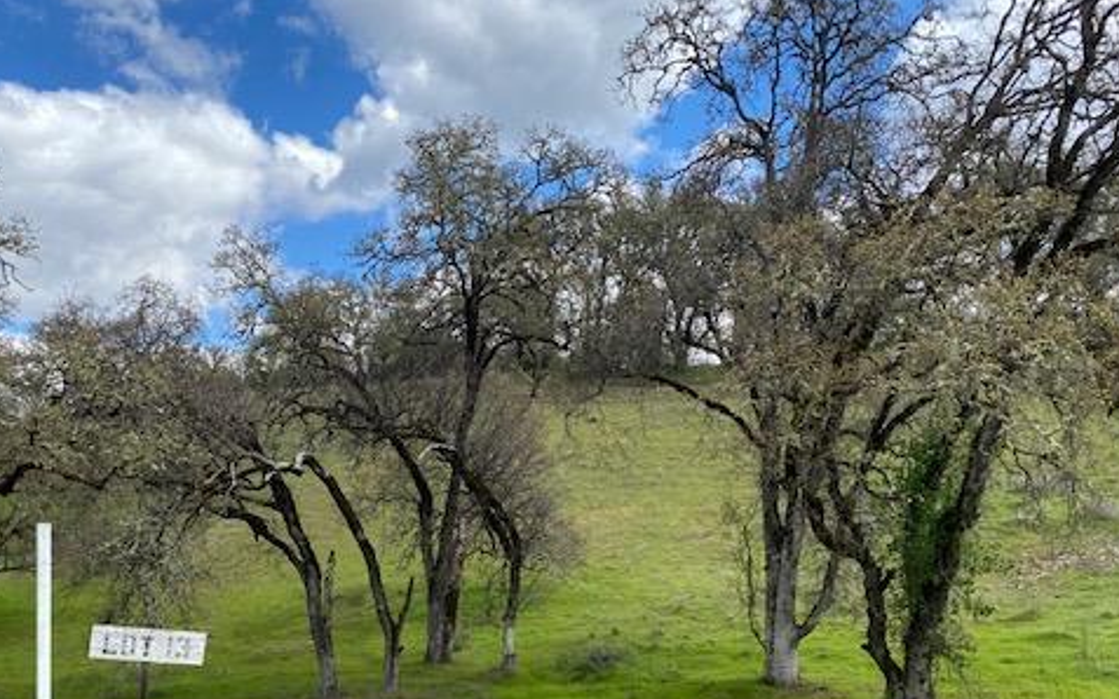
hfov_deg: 52.0
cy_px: 504
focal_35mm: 37
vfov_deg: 33.9
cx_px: 399
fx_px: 1128
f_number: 1.8
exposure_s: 1/1587
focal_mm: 4.25
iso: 32
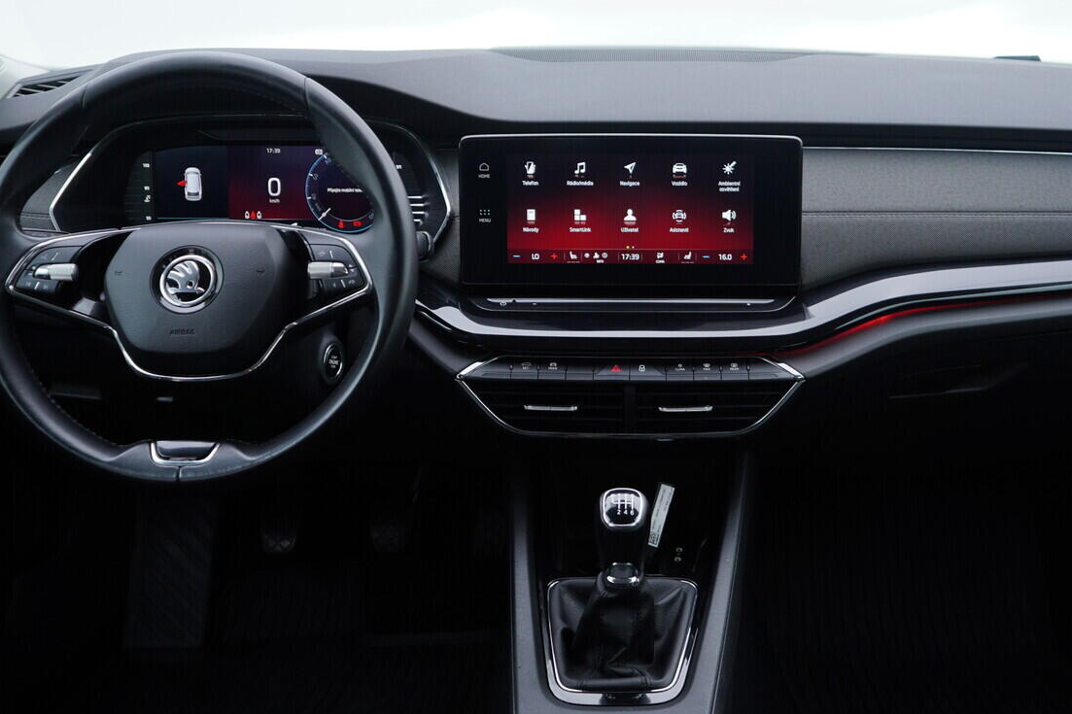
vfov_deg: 28.5
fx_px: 1399
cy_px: 256
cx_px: 623
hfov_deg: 41.8
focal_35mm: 47
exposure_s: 1/40
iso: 125
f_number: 3.2
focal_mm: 24
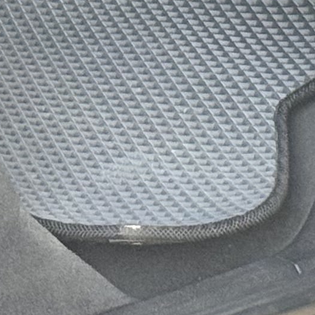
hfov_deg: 5.4
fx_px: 3336
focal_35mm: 324
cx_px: -152
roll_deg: +0.8
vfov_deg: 5.2
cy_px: -529
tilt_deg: -9.6
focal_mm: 6.76
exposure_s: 1/62
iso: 100
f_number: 1.78
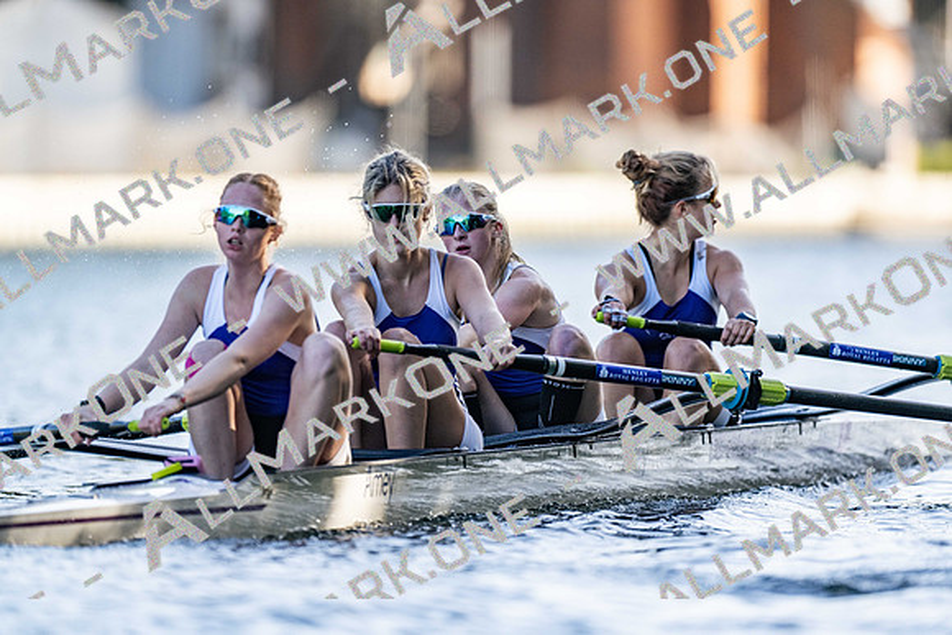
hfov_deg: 3.4
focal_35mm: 600
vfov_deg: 2.3
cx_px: 476
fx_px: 15870
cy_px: 318
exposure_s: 1/2500
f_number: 4
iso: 640
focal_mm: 600
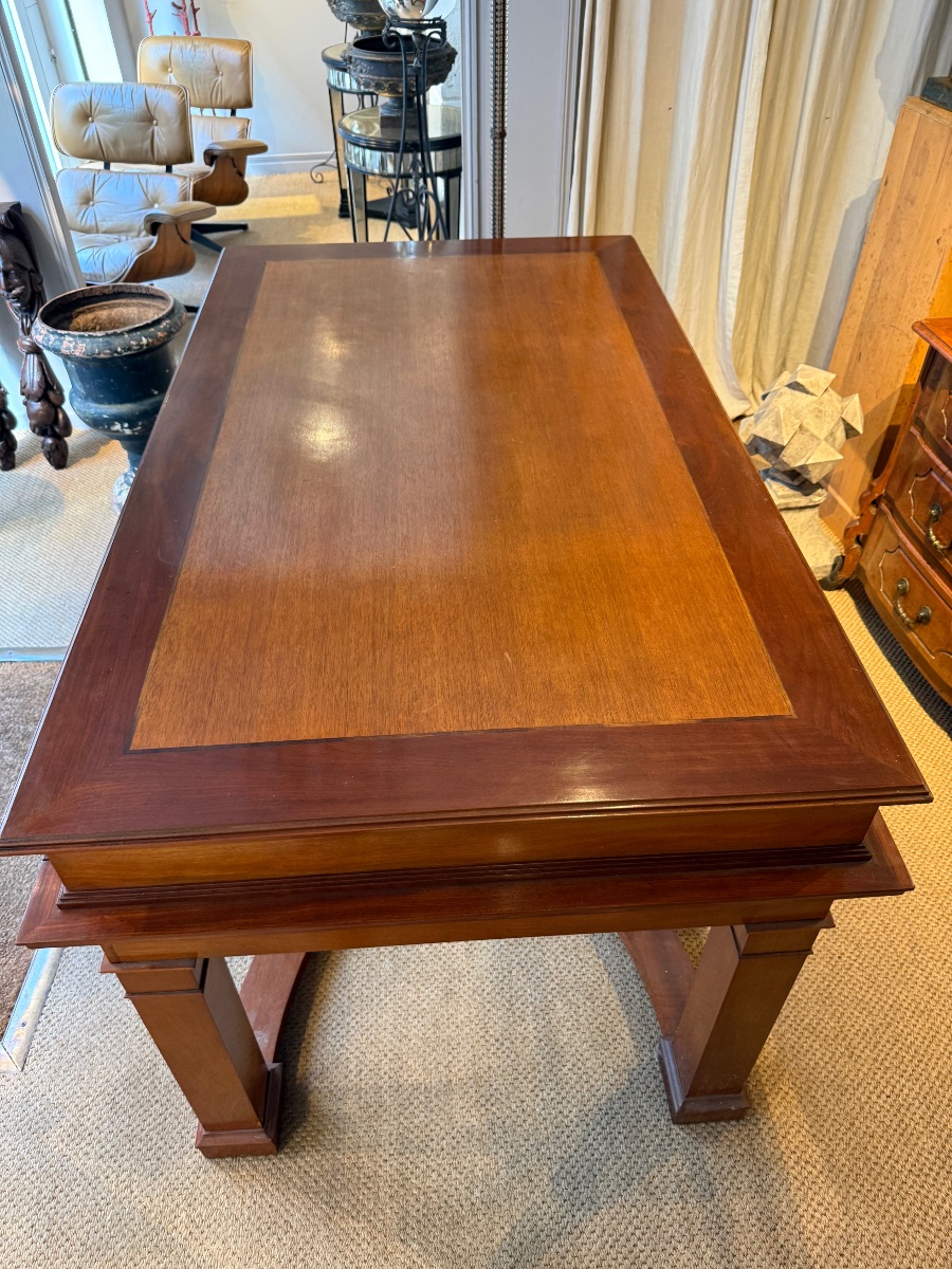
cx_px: 476
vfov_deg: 71.6
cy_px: 634
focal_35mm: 24
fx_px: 880
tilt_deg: -42.8
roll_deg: -0.6
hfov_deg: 56.8
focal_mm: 6.76
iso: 250
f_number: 1.78
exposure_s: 1/50
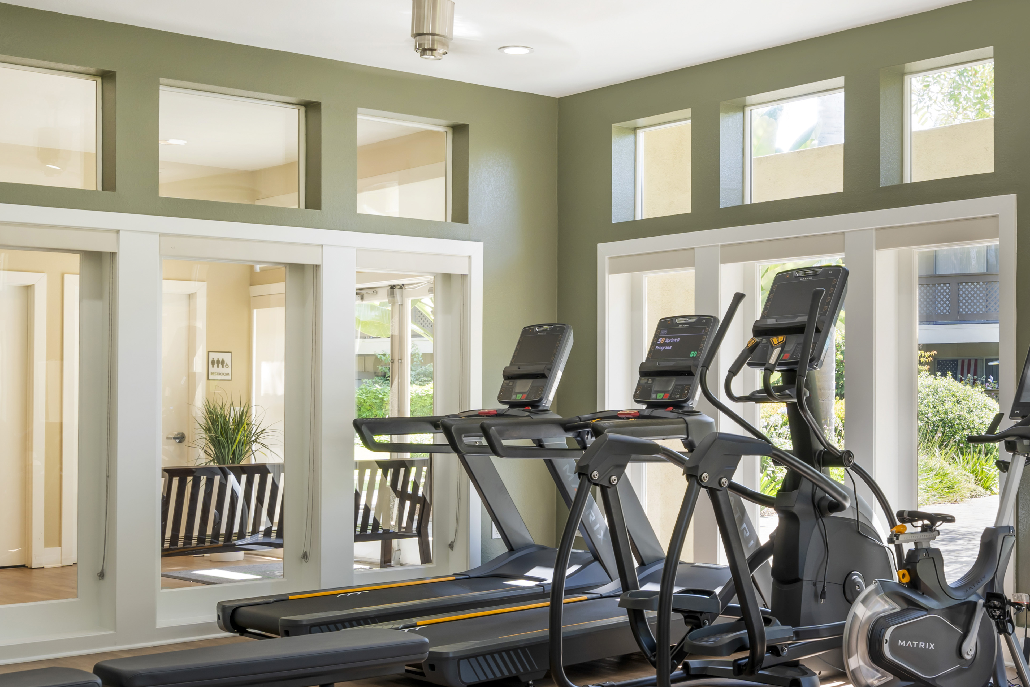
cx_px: 710
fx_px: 1459
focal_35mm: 51
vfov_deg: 26.4
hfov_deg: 38.3
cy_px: 409
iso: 400
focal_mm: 33
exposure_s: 1/10
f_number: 10
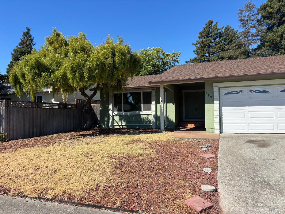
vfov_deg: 53.1
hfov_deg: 67.3
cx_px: 142
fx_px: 214
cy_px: 107
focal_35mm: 26
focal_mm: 5.96
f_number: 1.6
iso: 50
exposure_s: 1/3311
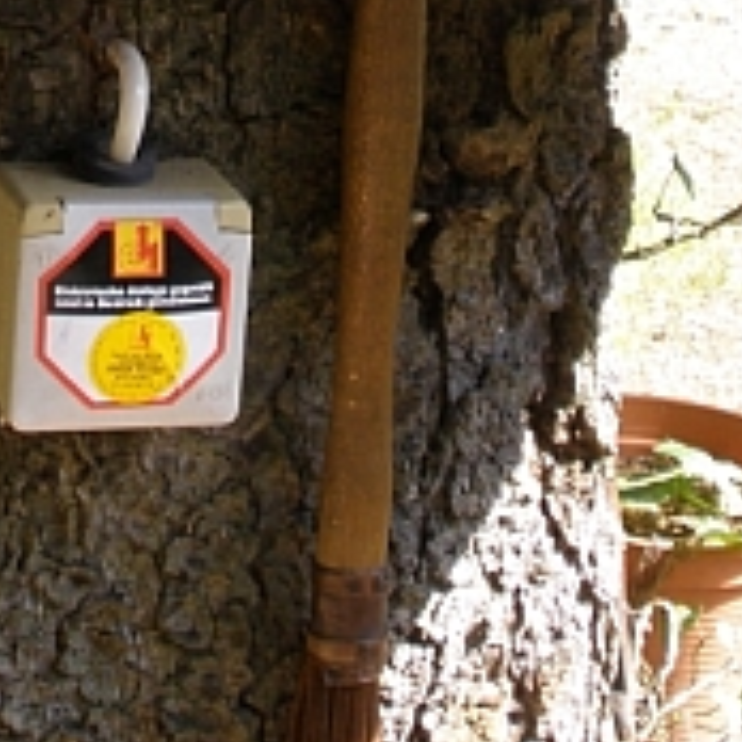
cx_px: 98
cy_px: -380
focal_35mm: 134
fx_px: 3250
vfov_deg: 12.4
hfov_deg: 12.9
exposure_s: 1/80
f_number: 4
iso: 80
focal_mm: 7.7
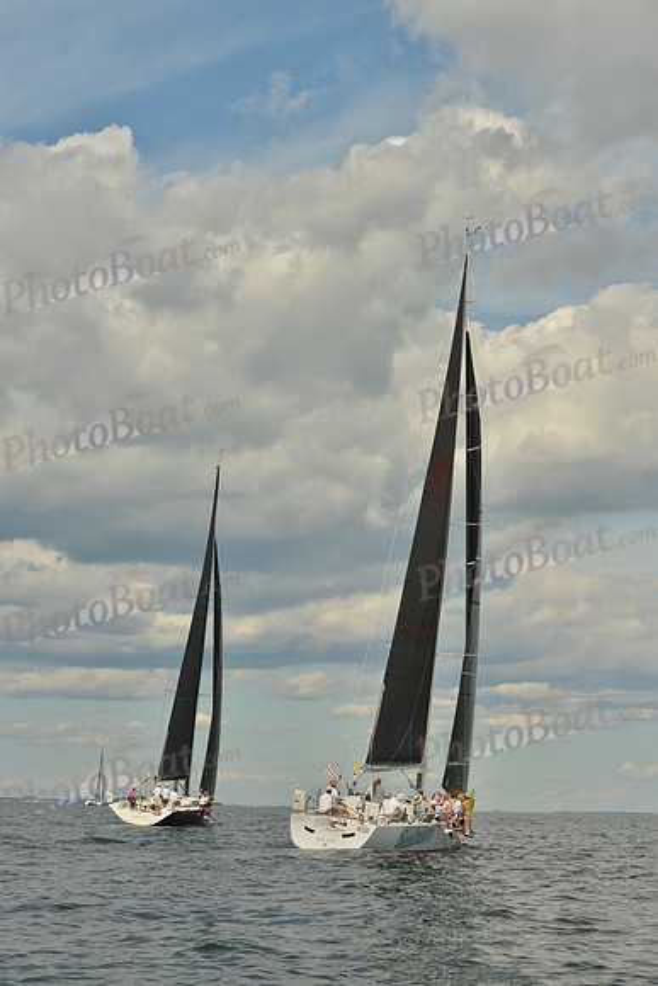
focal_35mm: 70
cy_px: 493
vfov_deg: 28.8
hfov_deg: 19.5
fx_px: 1918
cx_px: 329
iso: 200
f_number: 8
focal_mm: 70
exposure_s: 1/1000
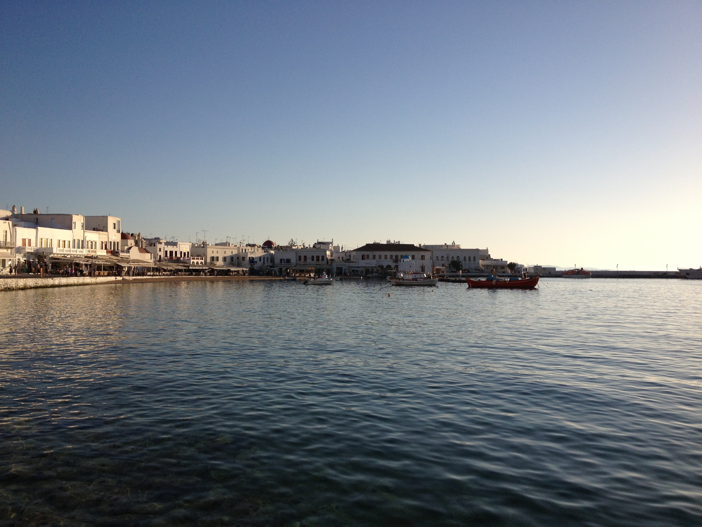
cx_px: 351
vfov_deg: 40.7
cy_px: 264
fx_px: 710
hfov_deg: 52.6
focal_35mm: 35
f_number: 2.4
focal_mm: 4.28
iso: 50
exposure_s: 1/2632
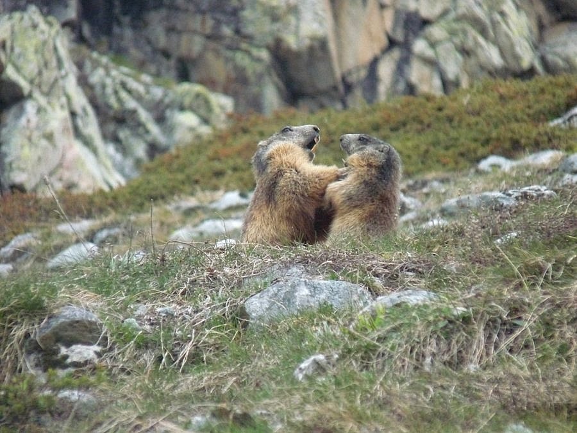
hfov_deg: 4.1
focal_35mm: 486
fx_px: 8101
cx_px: 288
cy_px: 216
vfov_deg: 3.1
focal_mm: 86.4
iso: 800
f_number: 4.4
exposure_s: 1/400
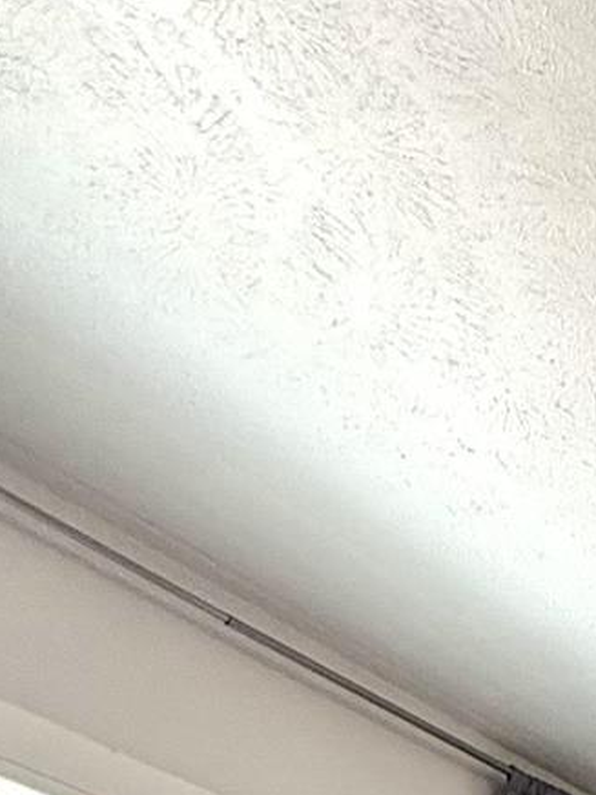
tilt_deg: -4.9
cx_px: 1187
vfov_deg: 17.4
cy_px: 1657
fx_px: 1699
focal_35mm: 74
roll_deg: -3.9
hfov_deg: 15.8
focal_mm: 2.22
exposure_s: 1/120
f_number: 2.2
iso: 250
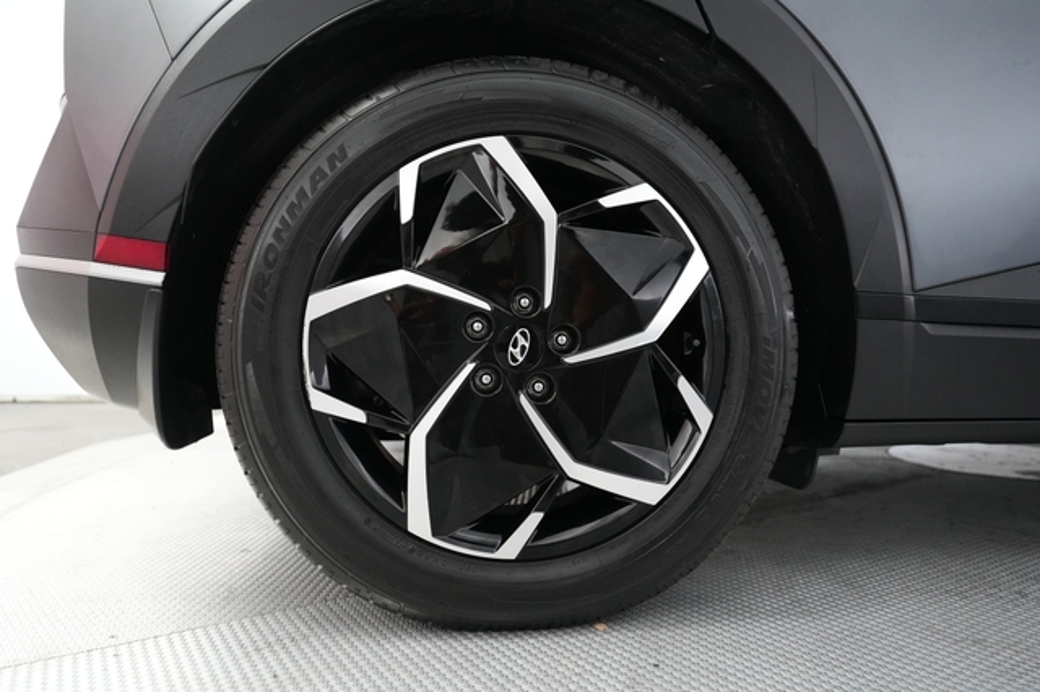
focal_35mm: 24
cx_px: 520
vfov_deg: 53.1
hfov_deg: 73.8
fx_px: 693
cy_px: 346
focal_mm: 24
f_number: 2.8
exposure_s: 1/160
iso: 4000
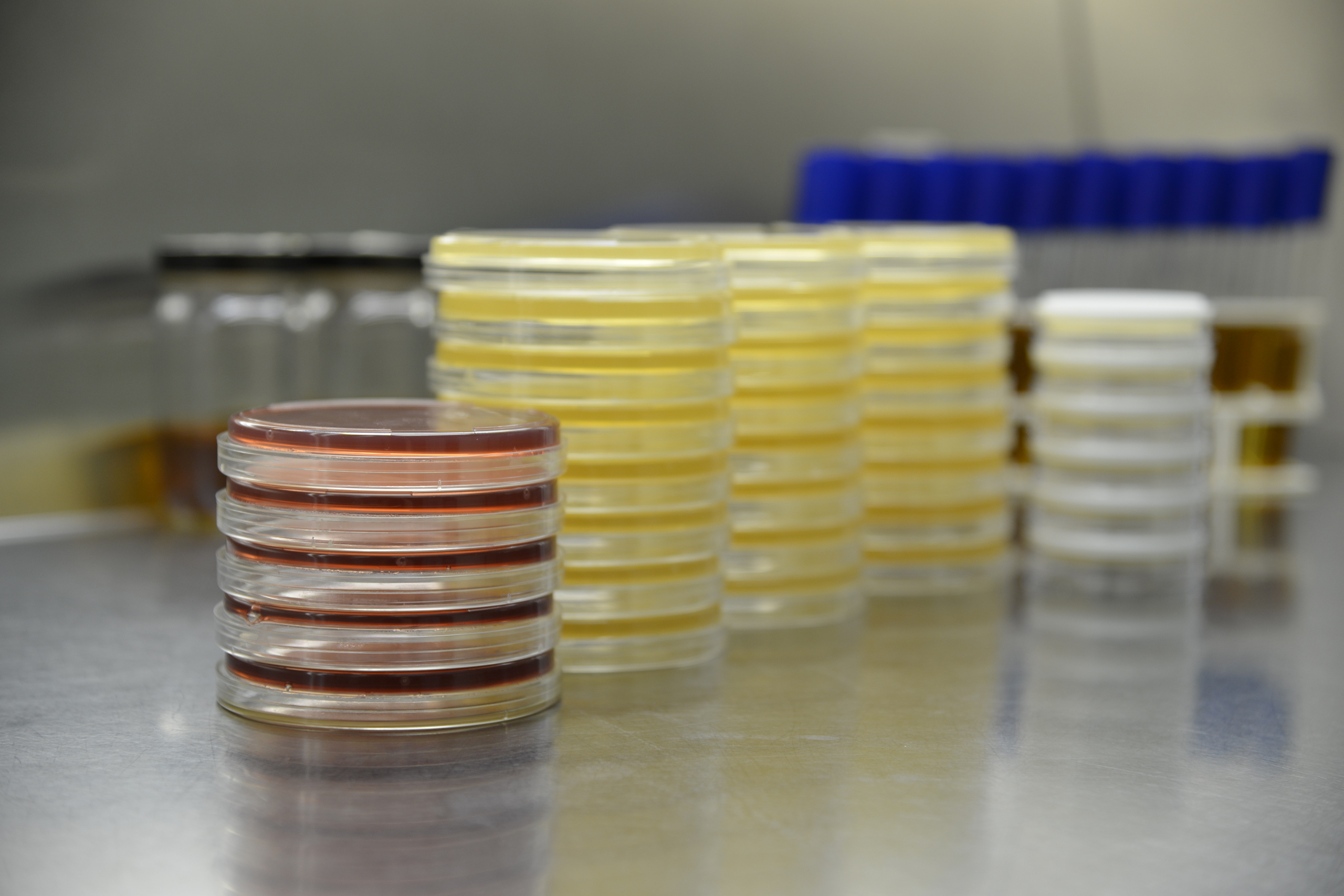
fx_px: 2800
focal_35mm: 75
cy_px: 448
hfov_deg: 27.0
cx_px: 672
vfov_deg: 18.2
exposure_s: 1/60
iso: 400
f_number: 4
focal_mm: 75
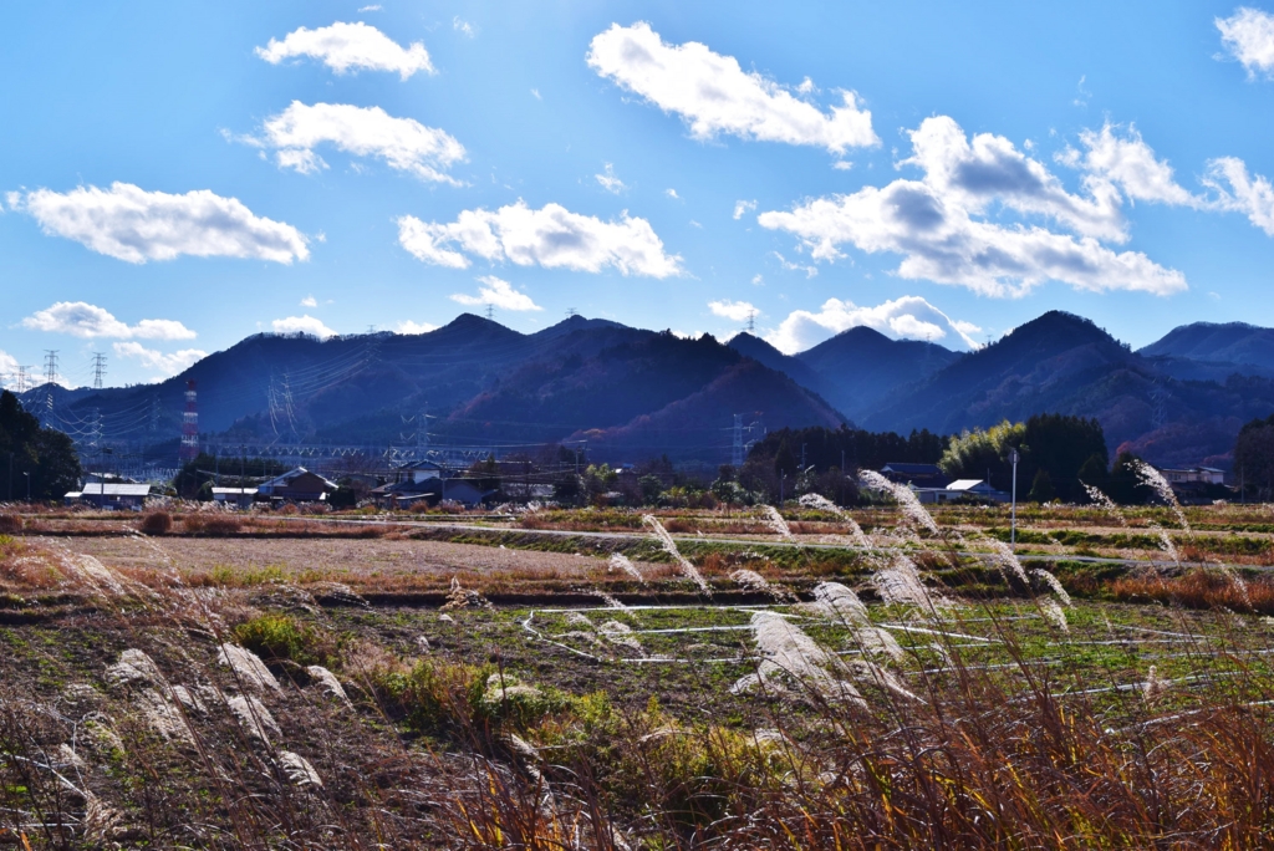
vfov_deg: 29.0
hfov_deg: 42.3
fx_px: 1646
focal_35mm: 46
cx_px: 637
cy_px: 426
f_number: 13
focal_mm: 31
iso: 200
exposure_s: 1/800
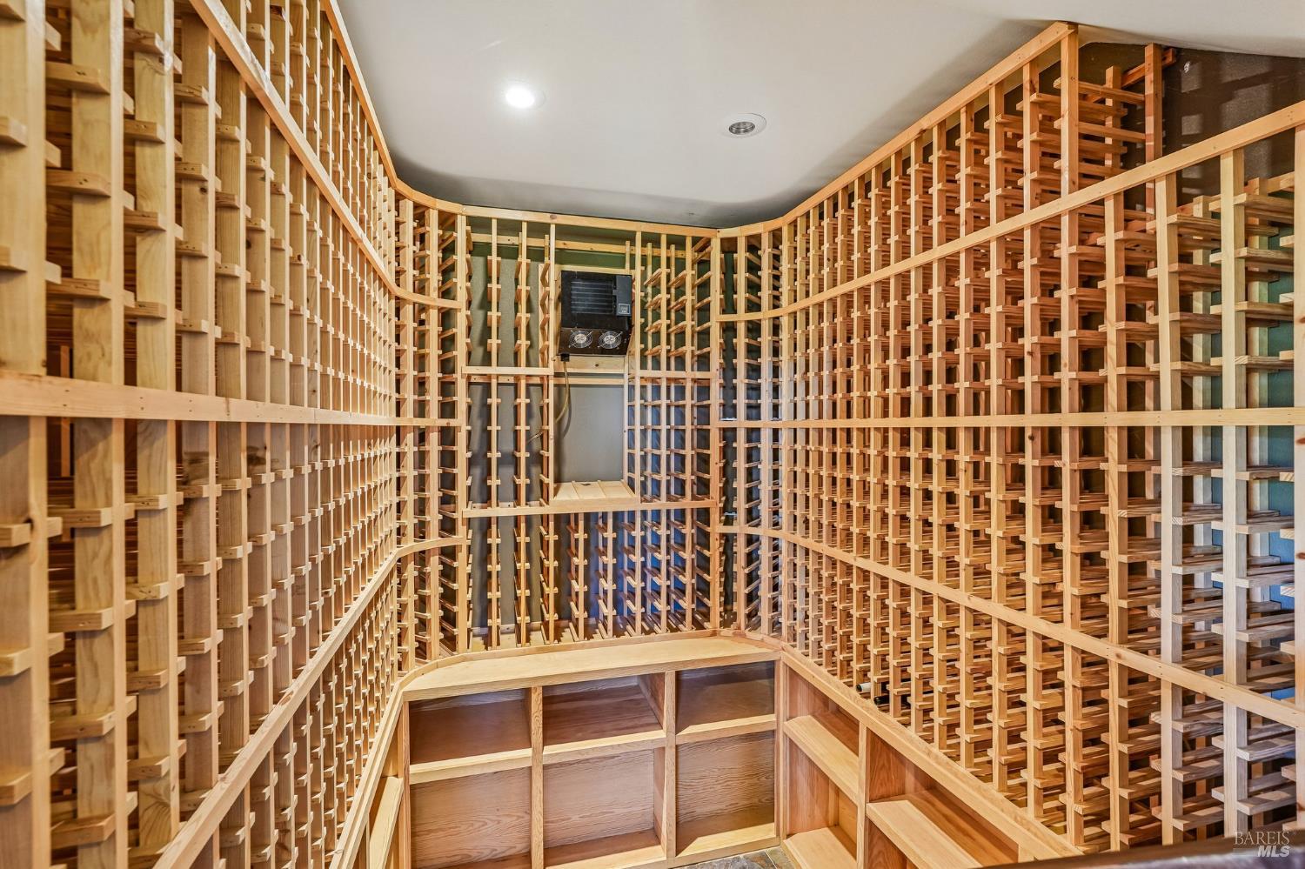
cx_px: 652
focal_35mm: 16
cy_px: 434
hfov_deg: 96.8
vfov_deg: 73.7
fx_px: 580
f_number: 8
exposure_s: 1/1.67
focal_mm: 16
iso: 320
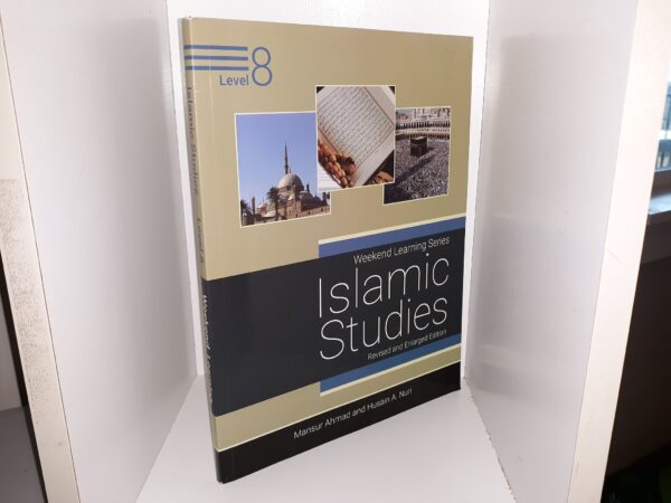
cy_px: 252
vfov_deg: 49.7
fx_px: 543
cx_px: 336
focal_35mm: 28
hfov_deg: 63.4
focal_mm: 3.7
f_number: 1.7
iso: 80
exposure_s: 1/120
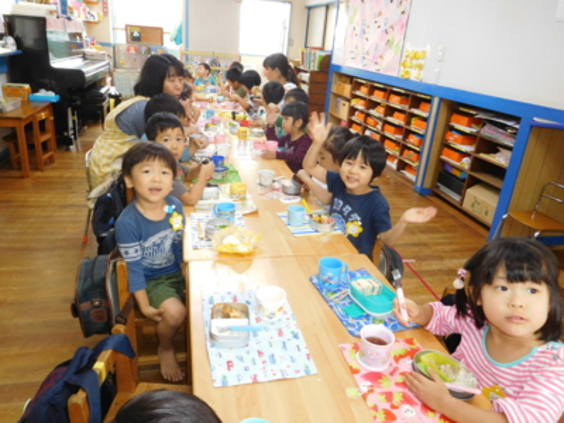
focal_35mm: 25
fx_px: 407
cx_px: 282
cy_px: 212
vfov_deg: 54.9
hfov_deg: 69.4
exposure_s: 1/30
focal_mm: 4.5
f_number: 3.4
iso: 280
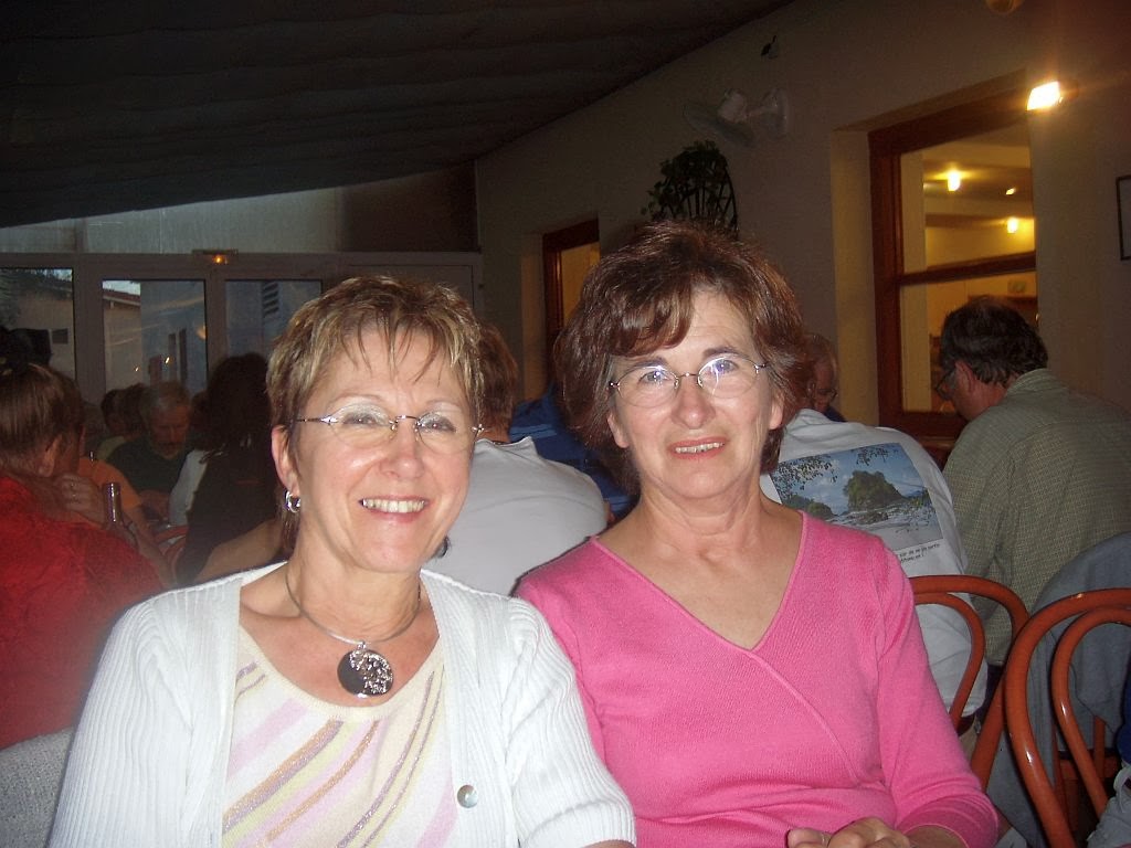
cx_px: 566
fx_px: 1242
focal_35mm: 38
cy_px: 424
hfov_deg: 49.0
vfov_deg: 37.7
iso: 64
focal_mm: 6.4
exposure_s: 1/60.2
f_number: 3.5
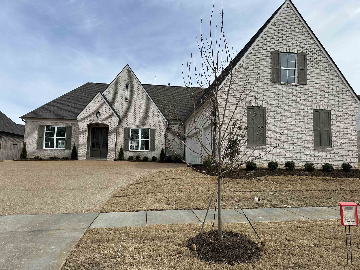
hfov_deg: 71.6
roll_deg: -1.8
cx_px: 180
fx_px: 250
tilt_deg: +6.8
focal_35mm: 24
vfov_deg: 56.8
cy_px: 135
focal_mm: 6.86
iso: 80
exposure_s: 1/5525
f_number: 1.78
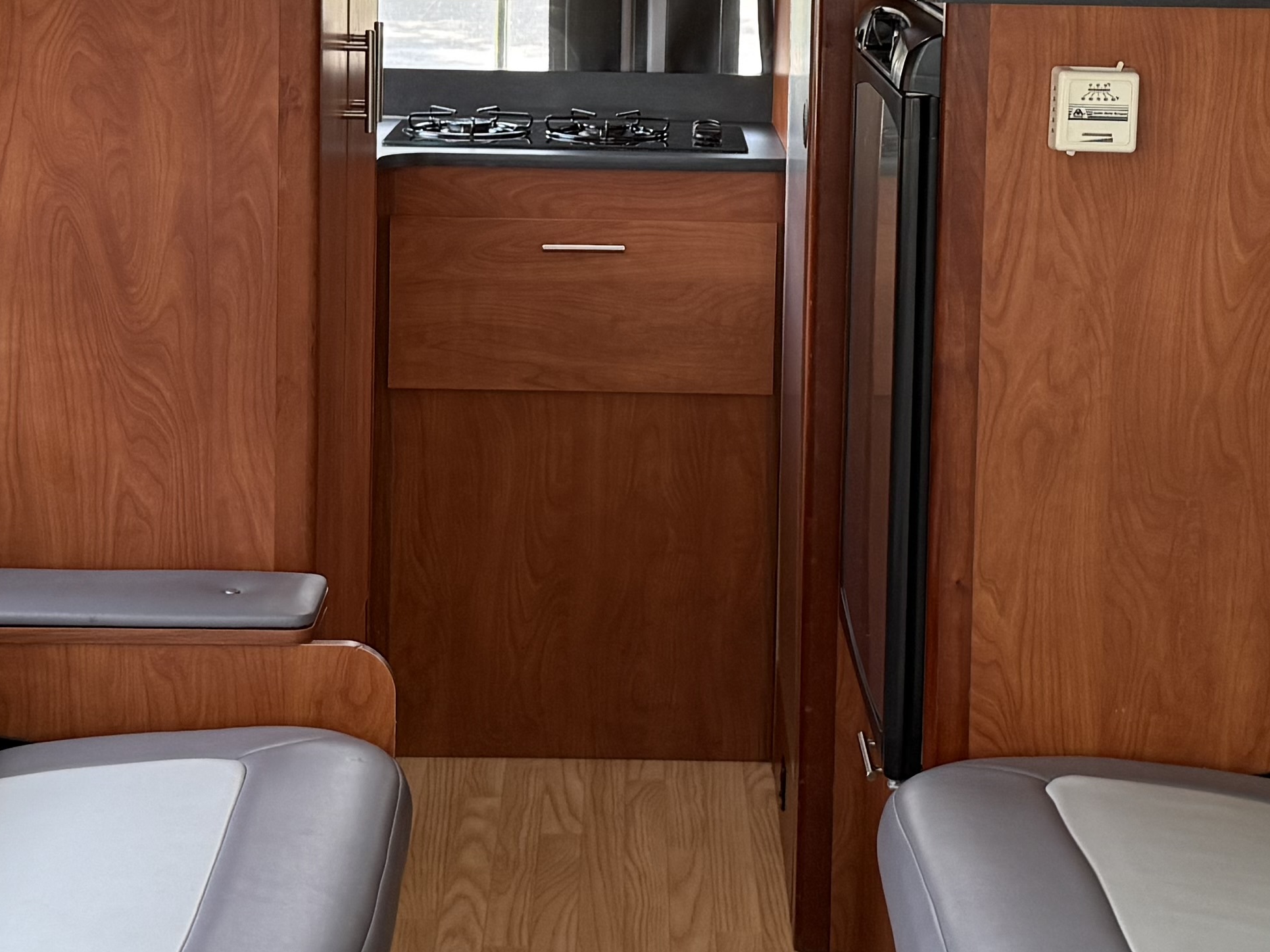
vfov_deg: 20.4
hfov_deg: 27.4
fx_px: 2605
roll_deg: -0.5
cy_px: 135
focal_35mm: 71
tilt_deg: -11.5
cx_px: 685
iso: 250
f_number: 1.78
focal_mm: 6.76
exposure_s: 1/60
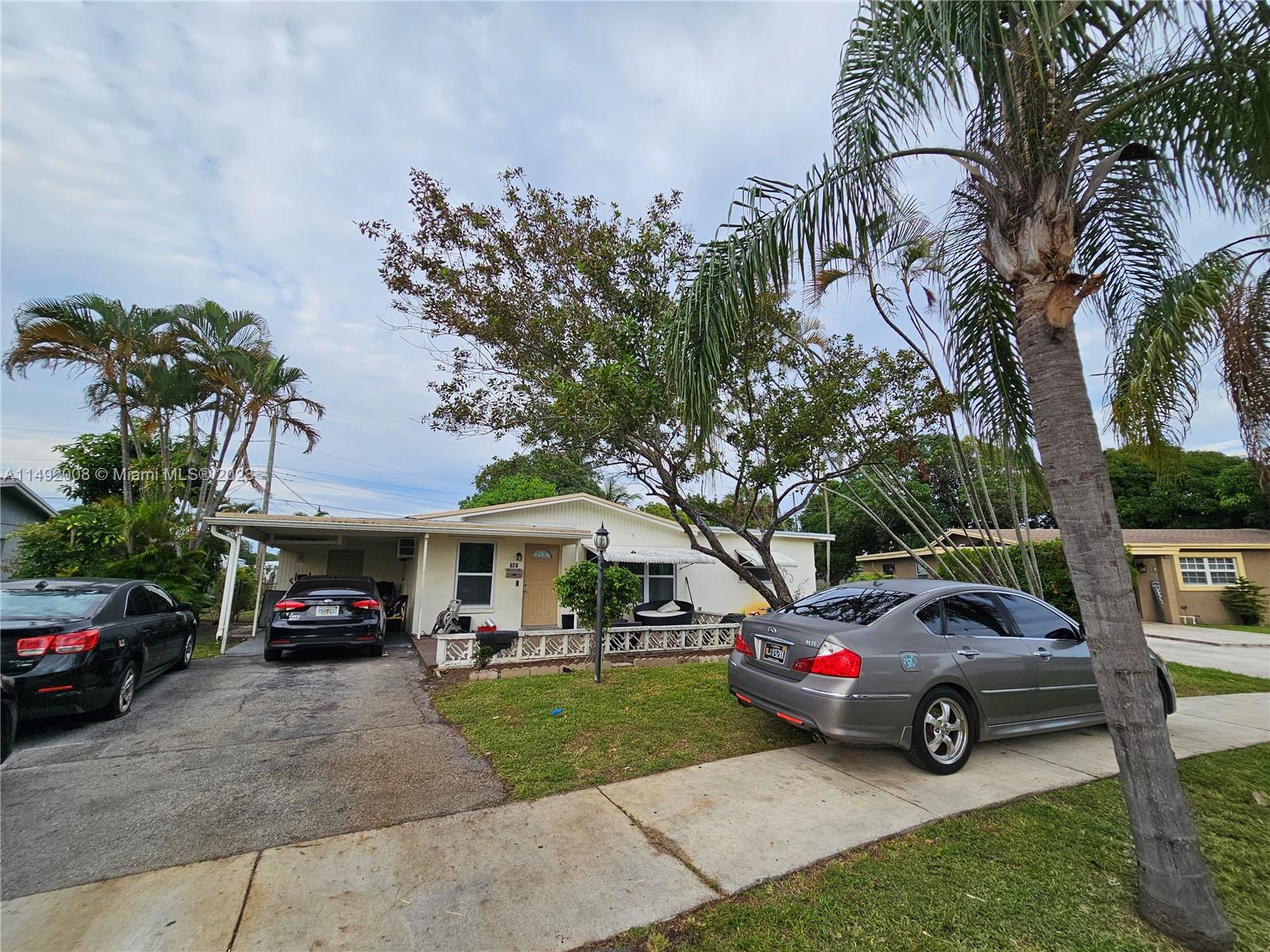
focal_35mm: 13
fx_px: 477
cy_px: 476
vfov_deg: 89.9
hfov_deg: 106.2
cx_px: 635
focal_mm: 2.2
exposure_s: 1/1000
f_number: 2.2
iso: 50
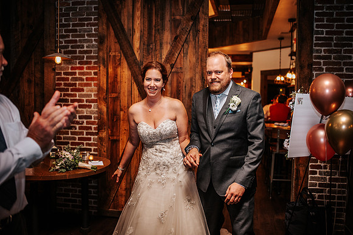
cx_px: 176
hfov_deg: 54.4
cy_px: 118
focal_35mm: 35
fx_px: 343
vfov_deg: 37.9
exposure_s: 1/200
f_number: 2.2
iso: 1000
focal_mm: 35
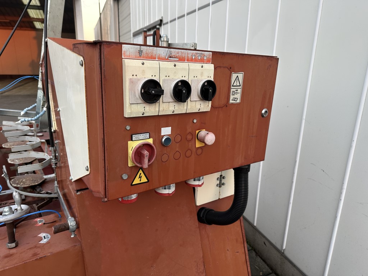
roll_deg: -2.0
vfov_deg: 56.8
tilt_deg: -16.6
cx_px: 184
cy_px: 138
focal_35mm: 24
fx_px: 255
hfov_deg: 71.6
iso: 160
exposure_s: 1/121
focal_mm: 6.86
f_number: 1.78
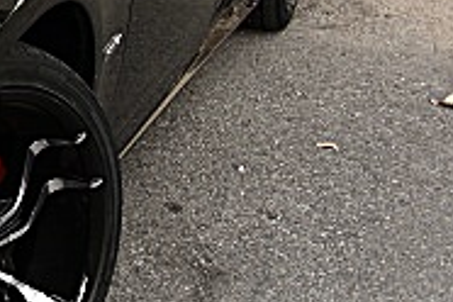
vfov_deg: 10.6
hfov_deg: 14.3
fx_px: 1623
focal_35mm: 129
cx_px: -314
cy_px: 78
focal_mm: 6.3
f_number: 2.8
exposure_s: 1/125
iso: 50
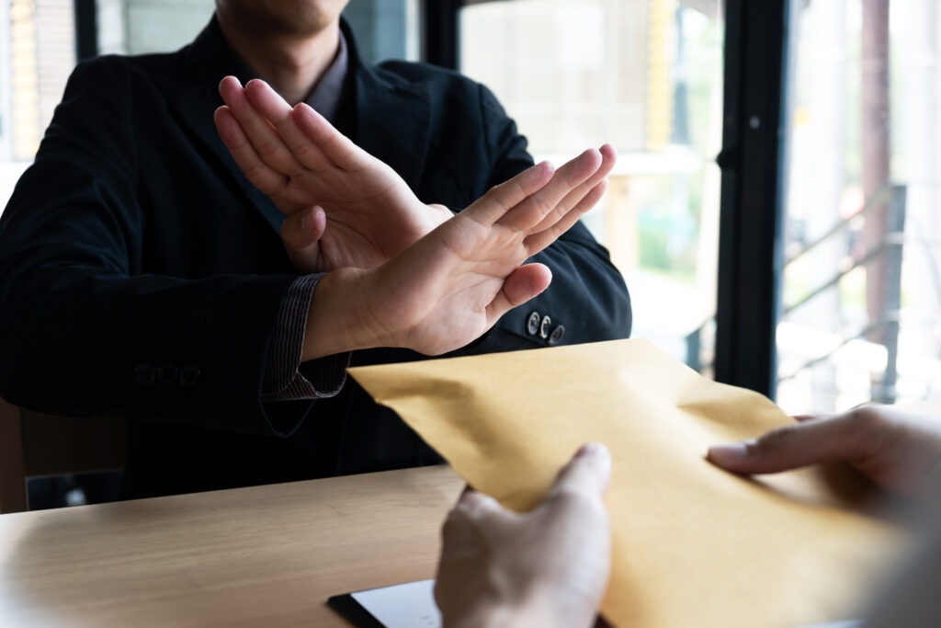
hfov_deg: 38.9
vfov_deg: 26.5
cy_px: 314
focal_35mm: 51
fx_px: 1333
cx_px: 470
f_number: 3.6
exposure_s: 1/160
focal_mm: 34.3
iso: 200
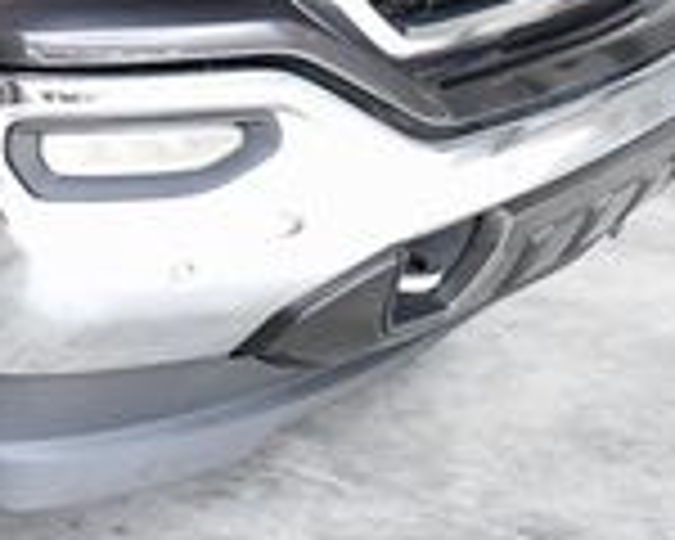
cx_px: -526
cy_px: -178
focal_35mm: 120
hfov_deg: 14.2
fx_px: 2397
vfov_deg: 12.4
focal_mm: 20
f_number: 4.5
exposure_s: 1/1600
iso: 2500
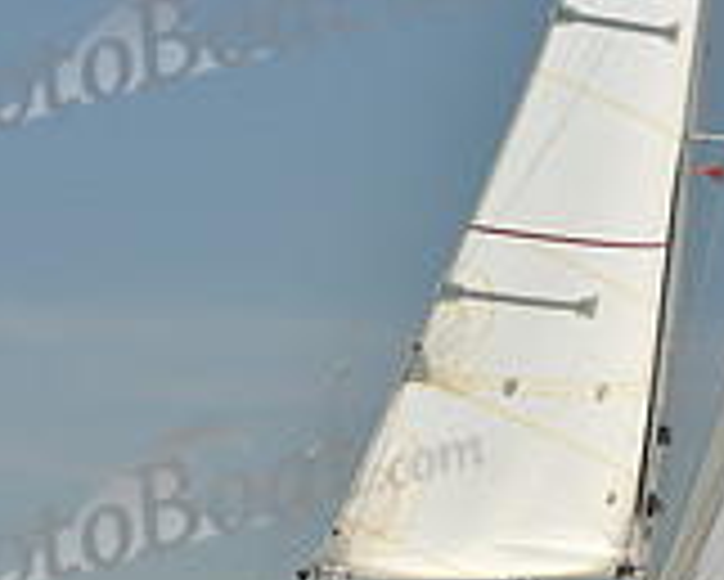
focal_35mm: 237
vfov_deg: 6.5
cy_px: 220
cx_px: 717
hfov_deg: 8.1
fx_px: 5081
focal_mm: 70
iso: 250
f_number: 4.5
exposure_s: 1/800
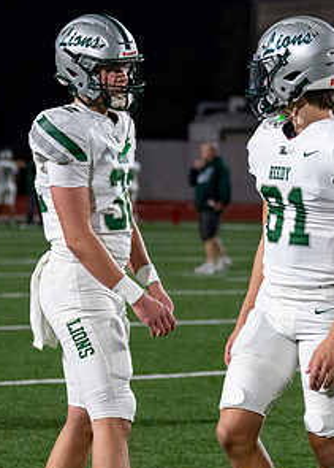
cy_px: 125
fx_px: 2494
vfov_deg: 10.7
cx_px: 221
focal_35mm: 188
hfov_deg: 7.7
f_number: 2.8
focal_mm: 70
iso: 2000
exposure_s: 1/1000
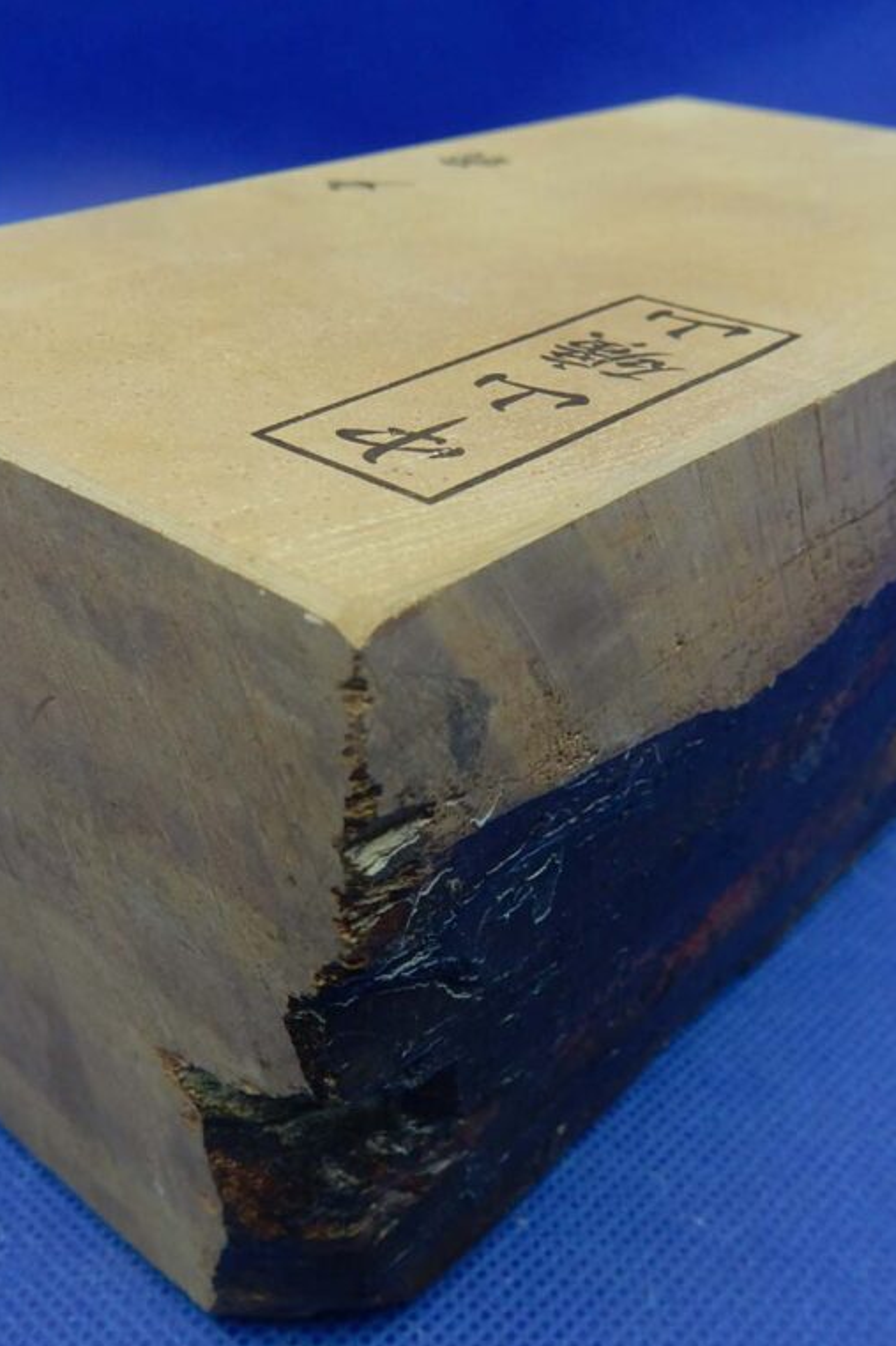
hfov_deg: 37.8
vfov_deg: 54.4
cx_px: 415
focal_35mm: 35
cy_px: 676
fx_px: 1307
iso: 125
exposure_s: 1/100
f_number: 3.7
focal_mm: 4.5
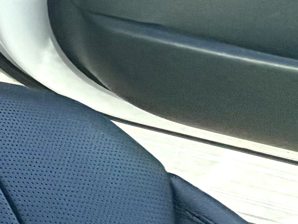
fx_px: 792
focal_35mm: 92
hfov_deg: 10.5
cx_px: -666
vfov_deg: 13.7
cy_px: -219
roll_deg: +2.0
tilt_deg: -24.2
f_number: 2.2
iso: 50
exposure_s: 1/502
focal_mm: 2.22
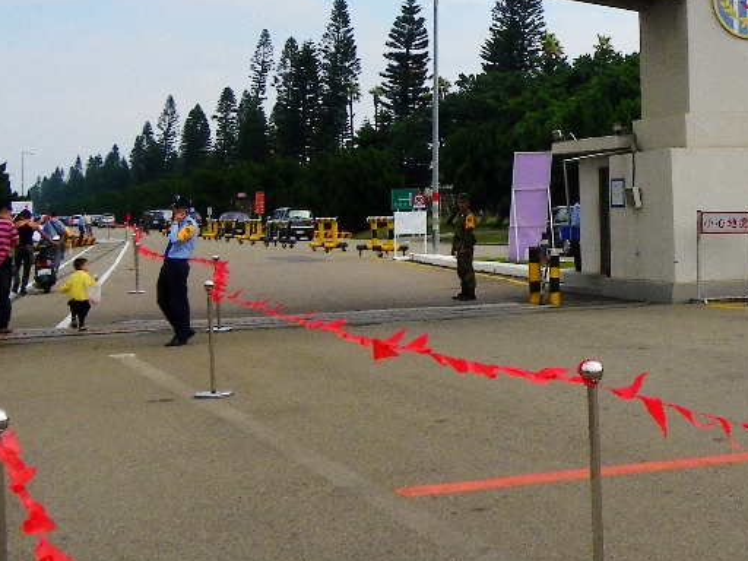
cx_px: 720
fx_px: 1729
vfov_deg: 18.1
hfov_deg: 23.5
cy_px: 53
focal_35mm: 80
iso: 64
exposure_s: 1/400
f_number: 5.6
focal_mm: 5.7
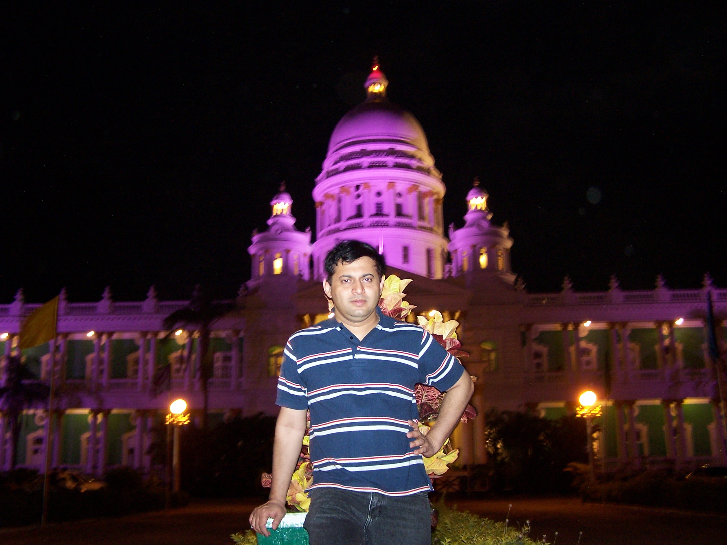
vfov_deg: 37.7
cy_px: 272
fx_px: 798
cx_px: 364
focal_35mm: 38
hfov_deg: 49.0
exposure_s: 1/2
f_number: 2.8
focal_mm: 6.3
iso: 140
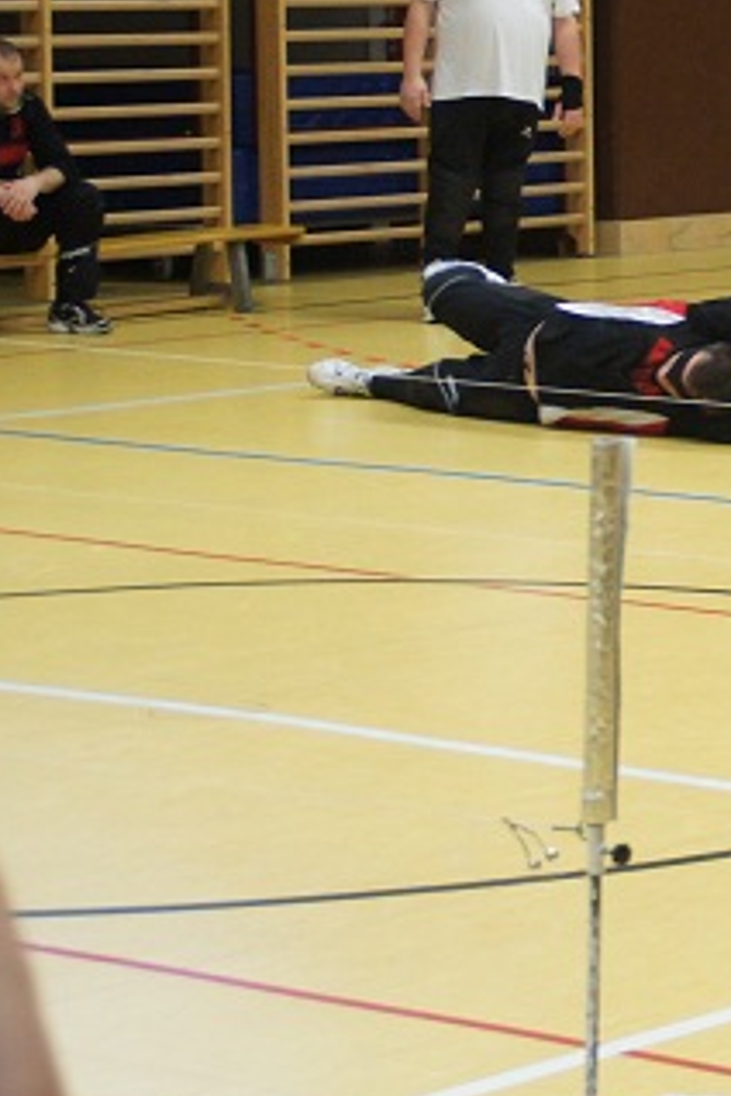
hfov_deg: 8.8
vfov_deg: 13.5
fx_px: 4599
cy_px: 245
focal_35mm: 151
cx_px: 1259
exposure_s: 1/60
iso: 1600
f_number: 4.5
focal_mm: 40
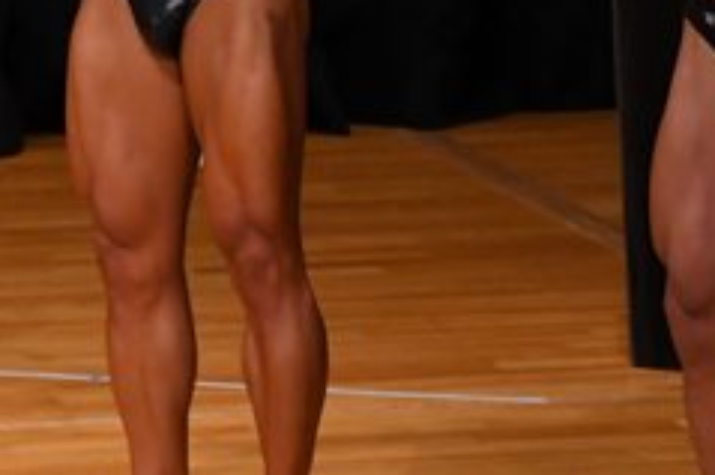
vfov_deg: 1.5
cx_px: 337
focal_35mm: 925
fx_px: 18358
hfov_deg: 2.2
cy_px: -105
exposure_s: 1/400
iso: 4000
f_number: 5.6
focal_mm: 190
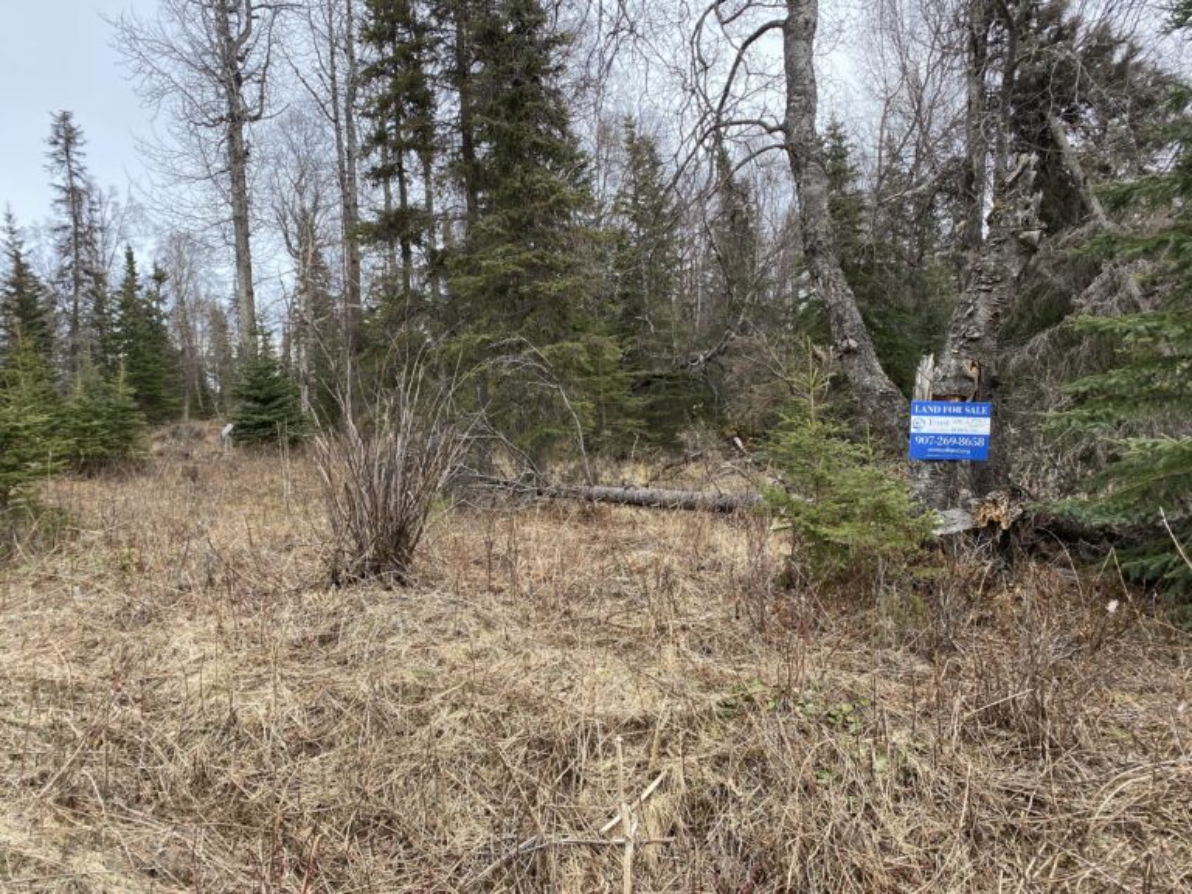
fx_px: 895
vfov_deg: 53.1
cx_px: 596
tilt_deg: -3.6
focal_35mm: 26
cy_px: 447
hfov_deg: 67.3
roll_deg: -0.6
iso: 32
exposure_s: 1/793
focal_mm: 4.25
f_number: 1.8
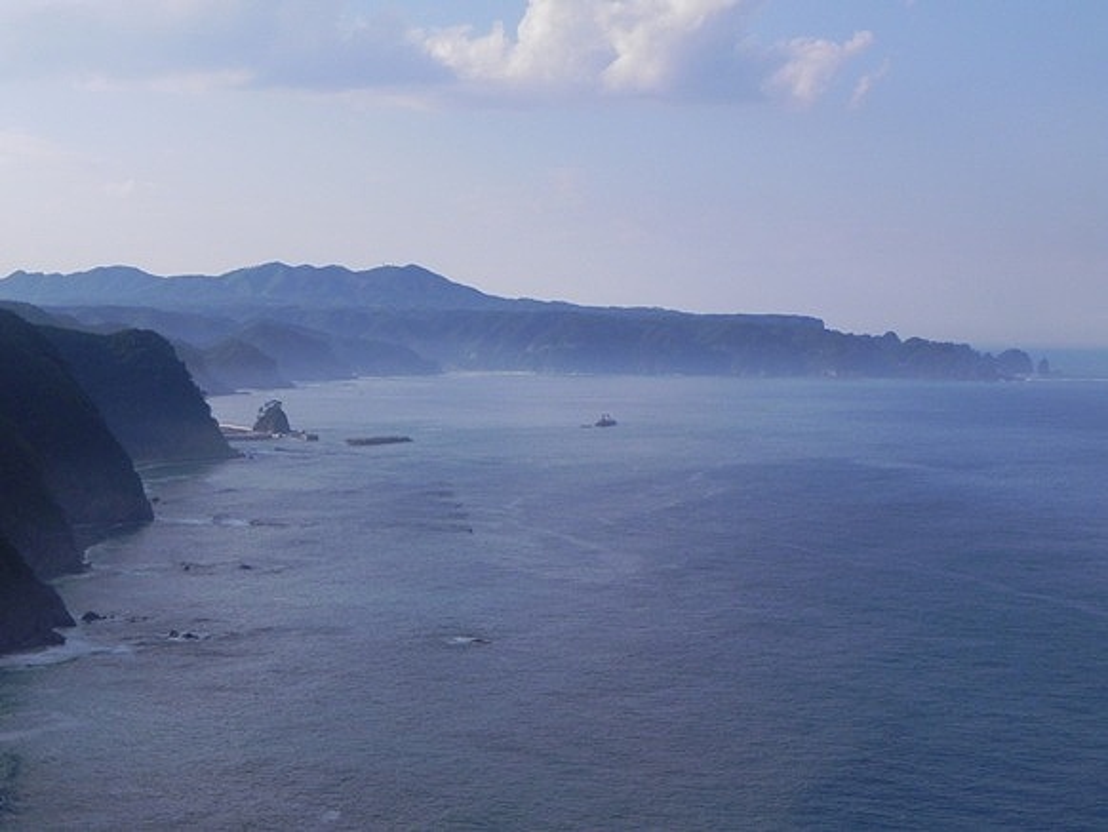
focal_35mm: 66
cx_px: 554
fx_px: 2113
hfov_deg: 29.4
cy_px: 416
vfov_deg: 22.3
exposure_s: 1/684
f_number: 8
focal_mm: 11.8
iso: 200
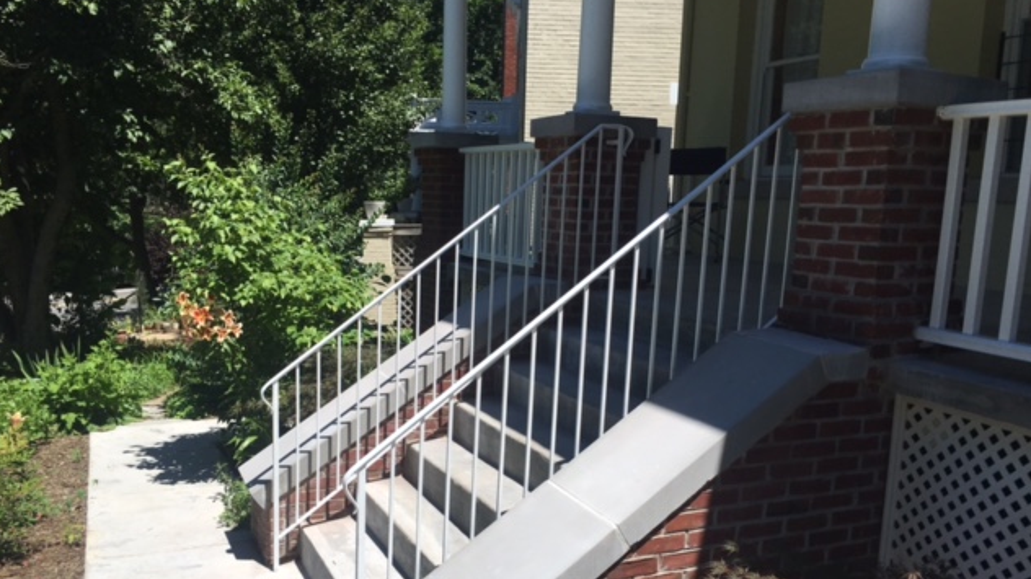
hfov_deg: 61.0
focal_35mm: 32
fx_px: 875
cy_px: 370
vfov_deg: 36.4
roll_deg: -2.1
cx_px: 516
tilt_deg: -9.4
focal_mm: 4.15
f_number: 2.2
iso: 25
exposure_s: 1/2079
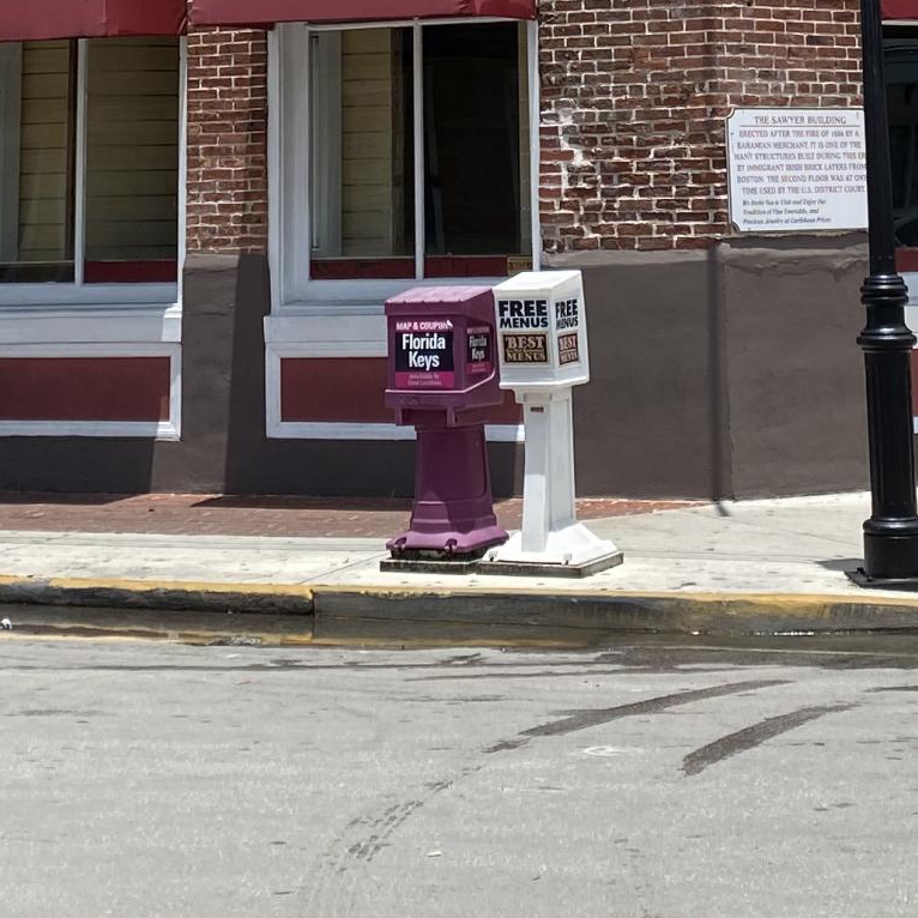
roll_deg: +0.7
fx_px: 2700
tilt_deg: +10.5
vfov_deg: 18.0
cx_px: 563
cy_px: -289
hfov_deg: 19.3
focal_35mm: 90
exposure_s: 1/4444
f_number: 1.8
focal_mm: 4.25
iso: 32
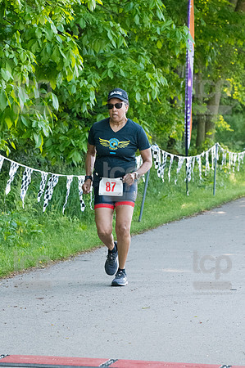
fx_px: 1606
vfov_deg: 13.1
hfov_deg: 8.7
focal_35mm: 157
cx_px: 122
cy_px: 184
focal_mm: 105
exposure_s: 1/1600
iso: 4000
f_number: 5.6
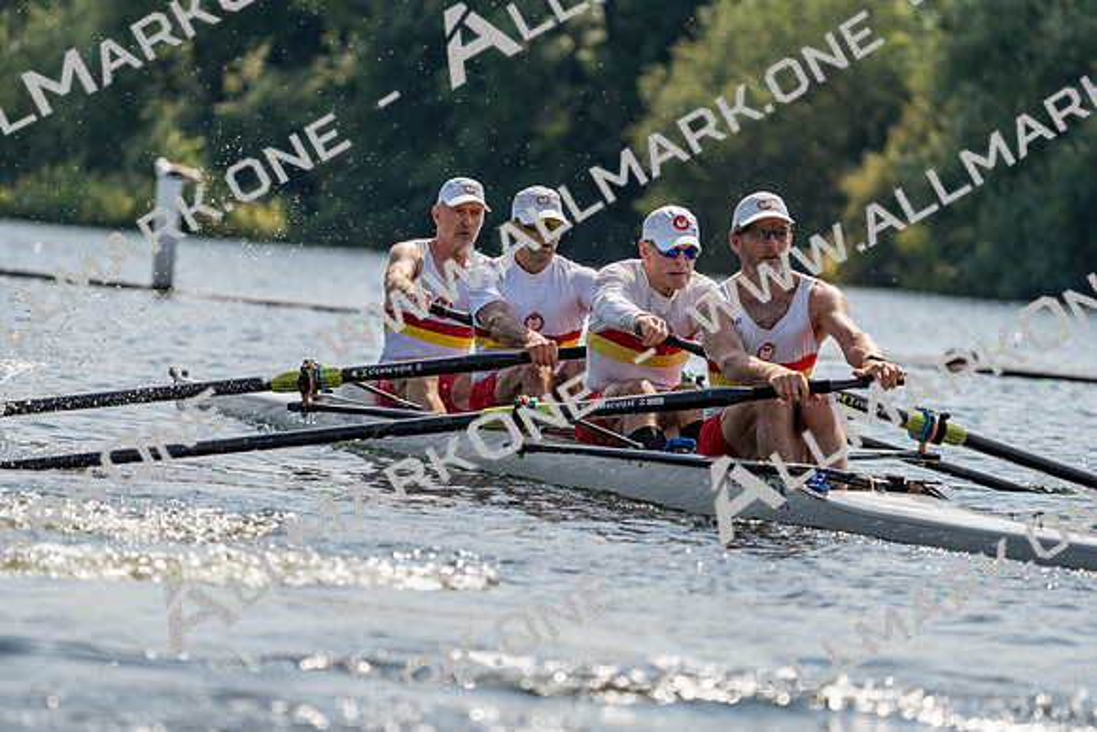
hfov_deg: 7.0
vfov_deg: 4.7
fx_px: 8991
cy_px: 366
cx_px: 548
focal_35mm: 295
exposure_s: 1/1600
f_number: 5.6
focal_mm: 295
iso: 160
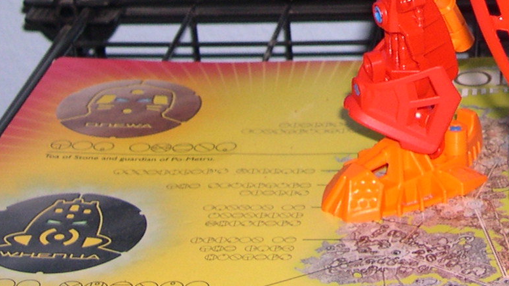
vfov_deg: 9.7
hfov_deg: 17.4
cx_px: 463
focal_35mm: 121
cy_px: -152
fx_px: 1633
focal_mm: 8
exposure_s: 1/60
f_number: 2.8
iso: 100
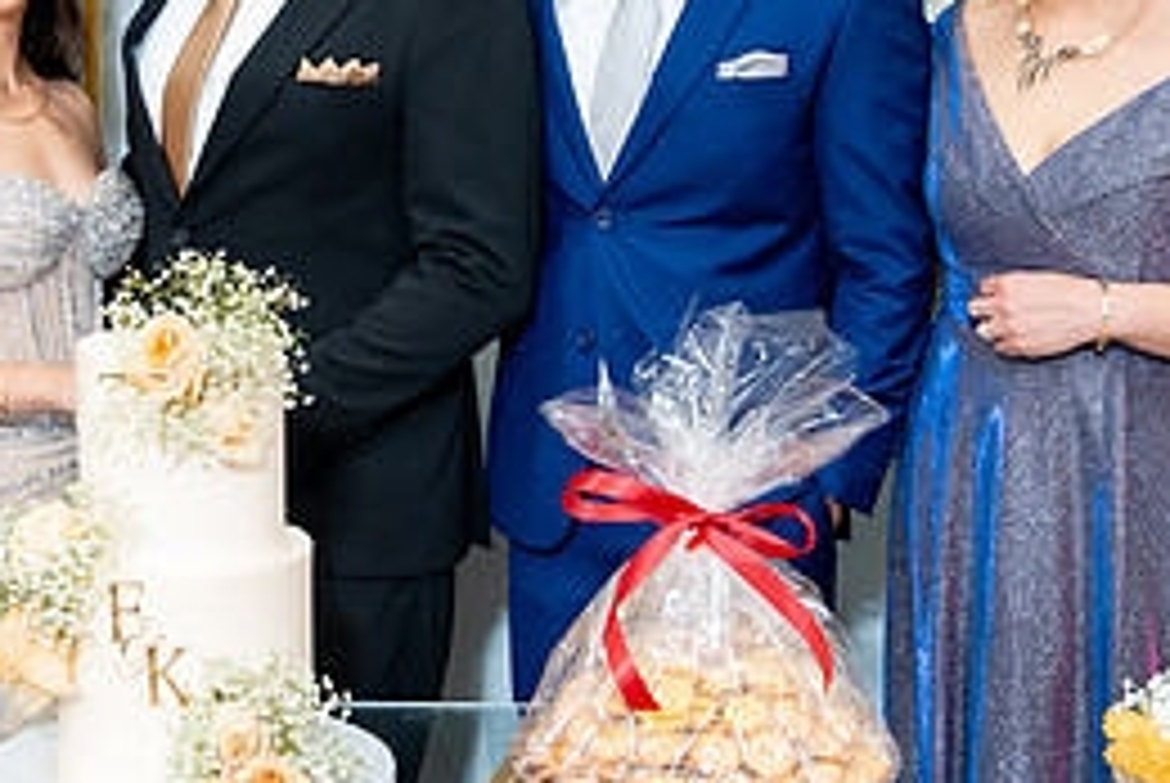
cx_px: 459
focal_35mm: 84
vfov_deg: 16.2
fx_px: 2733
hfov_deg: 24.1
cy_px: 175
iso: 2500
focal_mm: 35
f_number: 3.5
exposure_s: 1/200
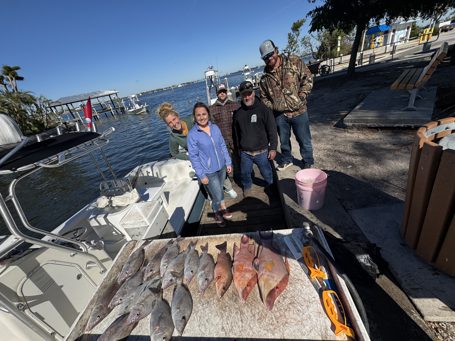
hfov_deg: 102.1
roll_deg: +13.6
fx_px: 184
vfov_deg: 85.7
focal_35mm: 14
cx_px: 228
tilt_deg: -28.2
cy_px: 170
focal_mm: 2.22
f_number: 2.2
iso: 40
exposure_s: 1/2273
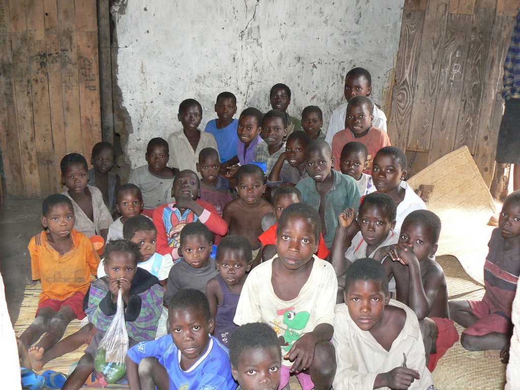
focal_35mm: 36
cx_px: 260
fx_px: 541
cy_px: 195
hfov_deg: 51.4
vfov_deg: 39.7
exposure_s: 1/30
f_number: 2.8
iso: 200
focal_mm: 6
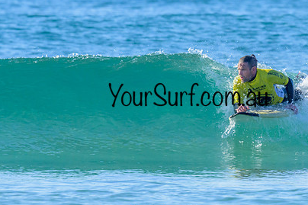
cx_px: 187
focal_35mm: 1724
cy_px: 88
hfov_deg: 1.2
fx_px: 14743
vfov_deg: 0.8
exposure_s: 1/2000
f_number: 11
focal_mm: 800
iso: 1400
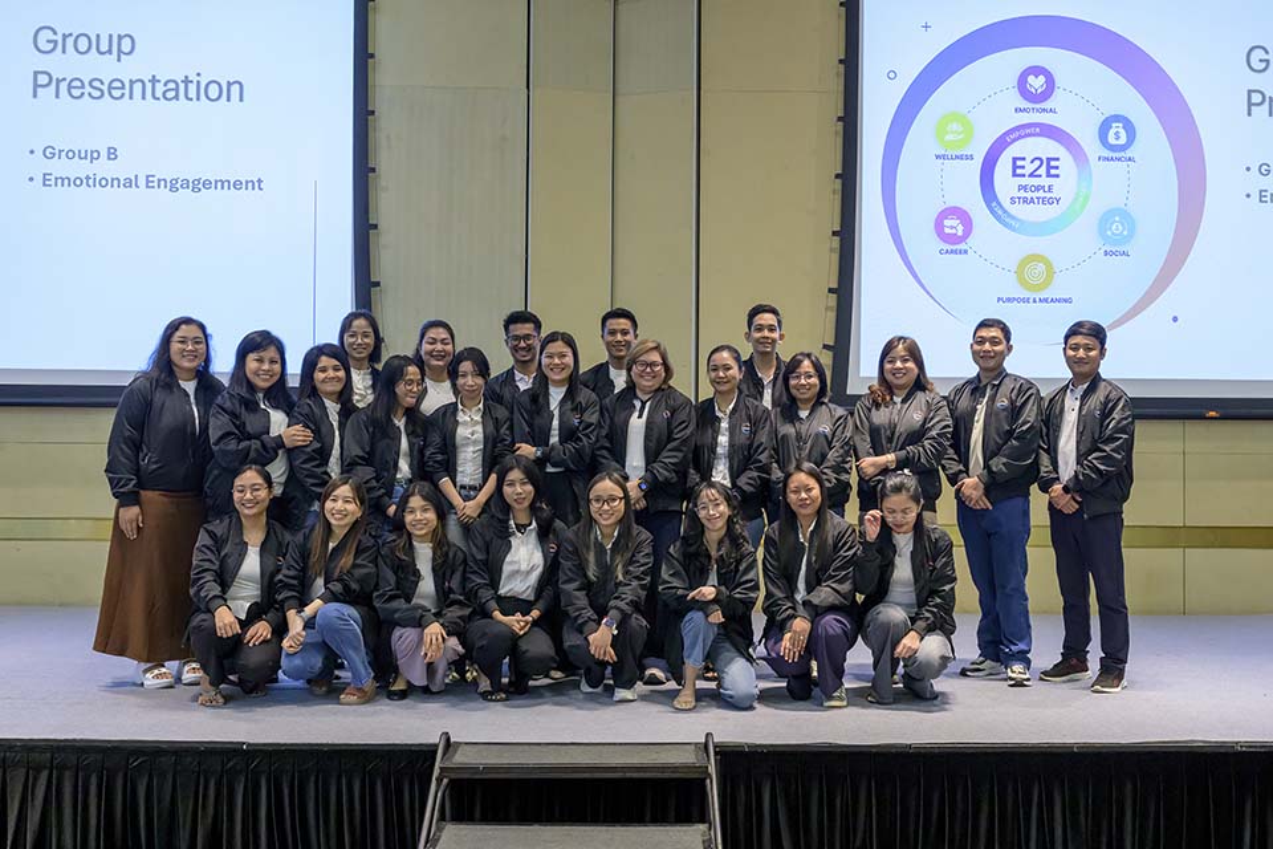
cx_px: 636
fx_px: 1043
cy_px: 424
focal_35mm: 30
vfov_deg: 44.3
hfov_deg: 62.8
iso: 2500
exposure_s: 1/200
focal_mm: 29.5
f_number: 4.5
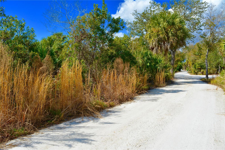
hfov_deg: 61.9
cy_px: 75
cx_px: 112
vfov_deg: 43.6
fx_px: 187
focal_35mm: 30
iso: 100
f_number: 9
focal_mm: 20
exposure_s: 1/320
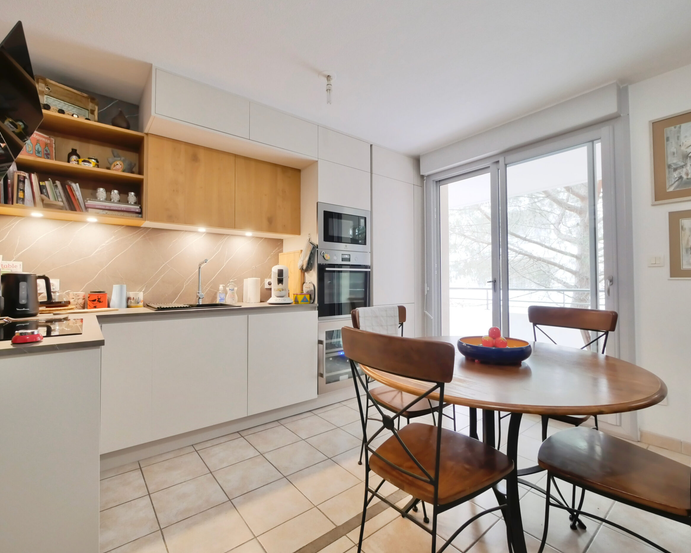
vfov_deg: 84.0
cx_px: 344
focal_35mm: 15
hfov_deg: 96.8
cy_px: 274
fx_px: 307
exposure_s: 1/60
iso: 2500
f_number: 4
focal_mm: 7
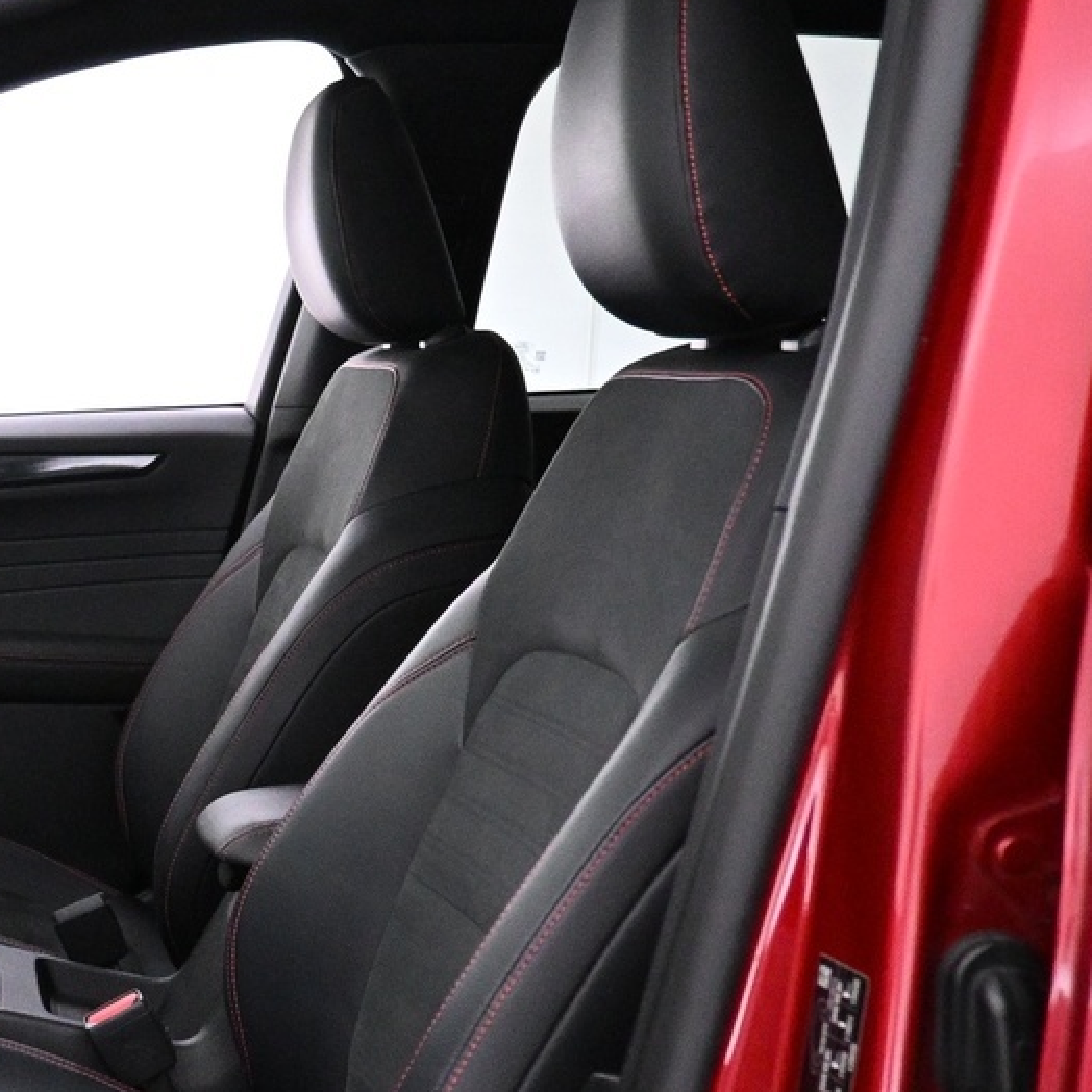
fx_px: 2248
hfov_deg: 24.6
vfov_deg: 27.3
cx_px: -240
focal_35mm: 63
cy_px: 636
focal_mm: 16
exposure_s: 1/60
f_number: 3.5
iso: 4000
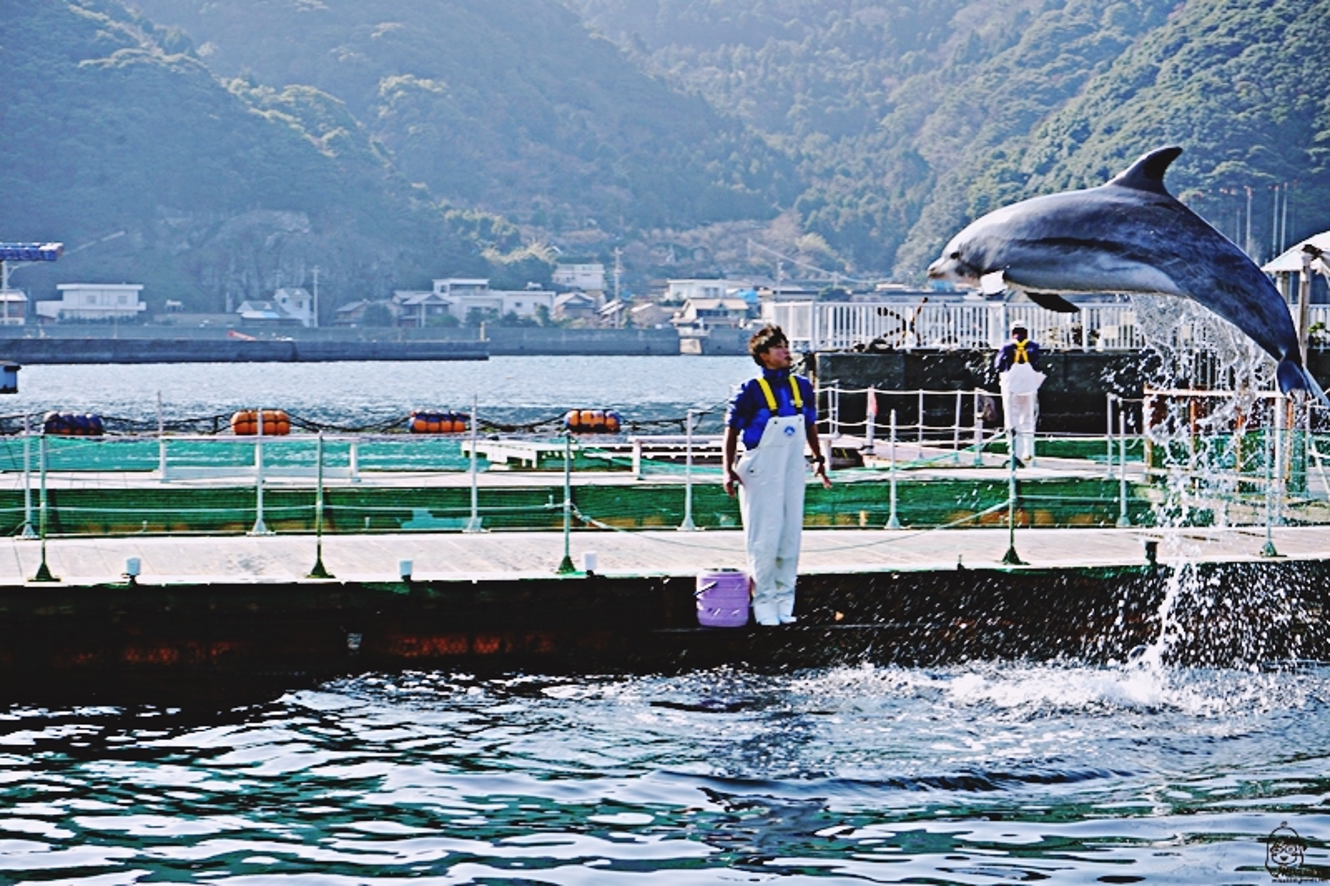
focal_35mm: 70
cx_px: 665
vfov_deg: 19.4
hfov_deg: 28.8
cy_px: 443
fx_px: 2585
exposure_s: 1/125
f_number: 9
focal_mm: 70
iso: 100
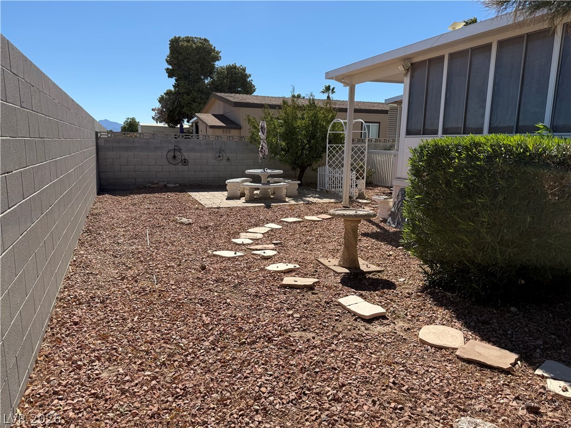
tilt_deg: -6.9
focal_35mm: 24
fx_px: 396
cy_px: 214
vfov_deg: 56.8
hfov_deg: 71.6
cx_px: 286
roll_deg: +0.7
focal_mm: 6.76
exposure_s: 1/5319
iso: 80
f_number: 1.78
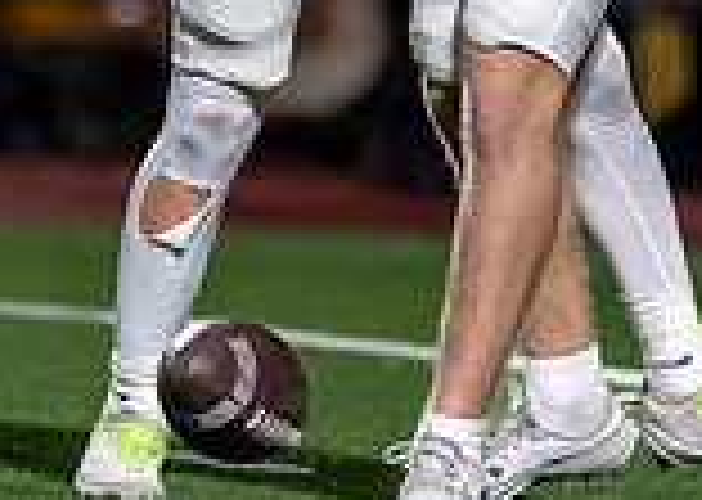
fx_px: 18378
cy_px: -266
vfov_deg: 1.6
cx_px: 246
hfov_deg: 2.2
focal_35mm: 923
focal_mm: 200
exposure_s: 1/1250
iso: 3200
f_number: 2.8
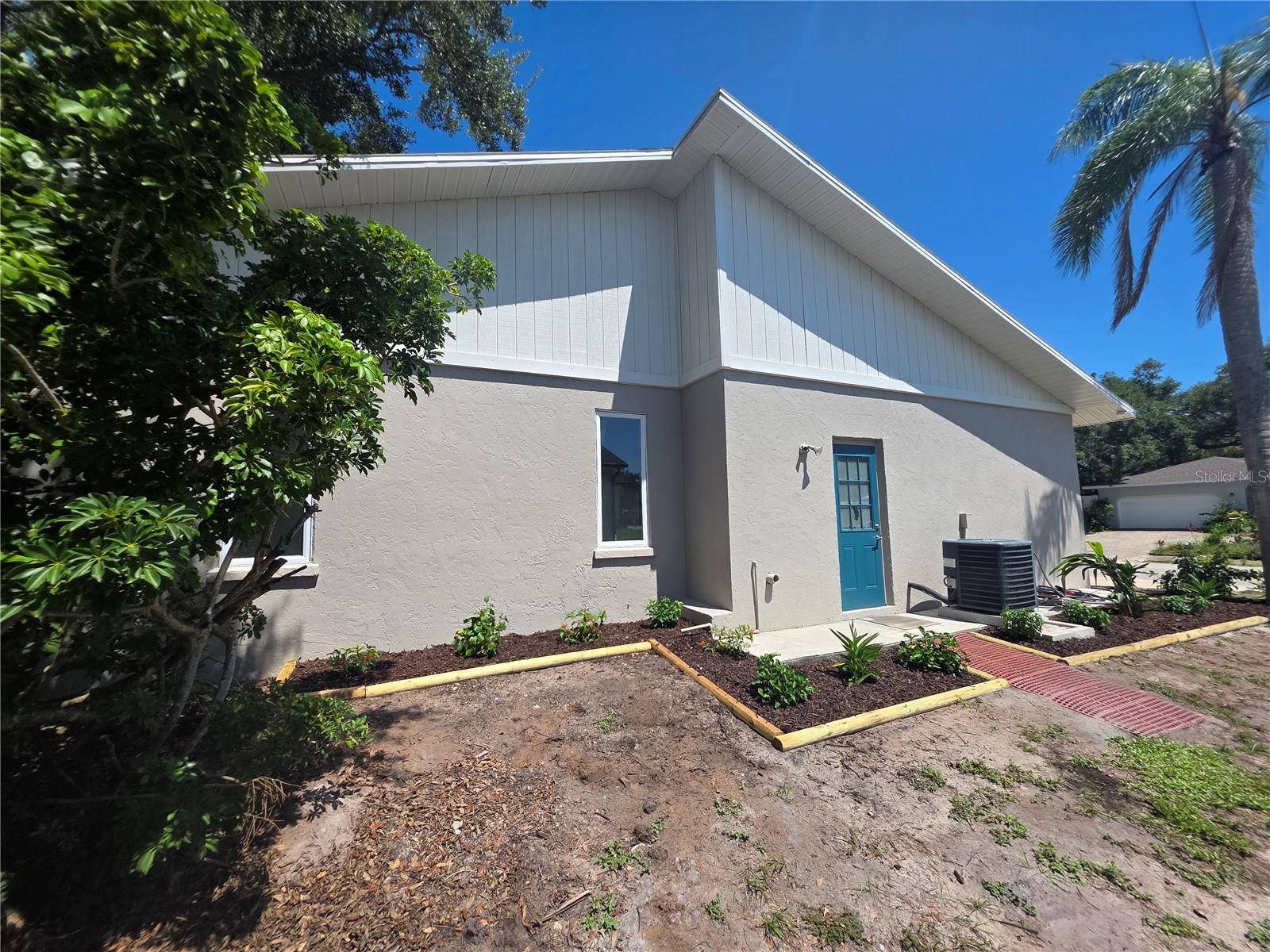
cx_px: 635
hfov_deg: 106.2
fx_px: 477
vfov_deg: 89.9
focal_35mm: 13
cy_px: 476
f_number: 1.9
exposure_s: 1/2000
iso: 40
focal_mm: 2.2
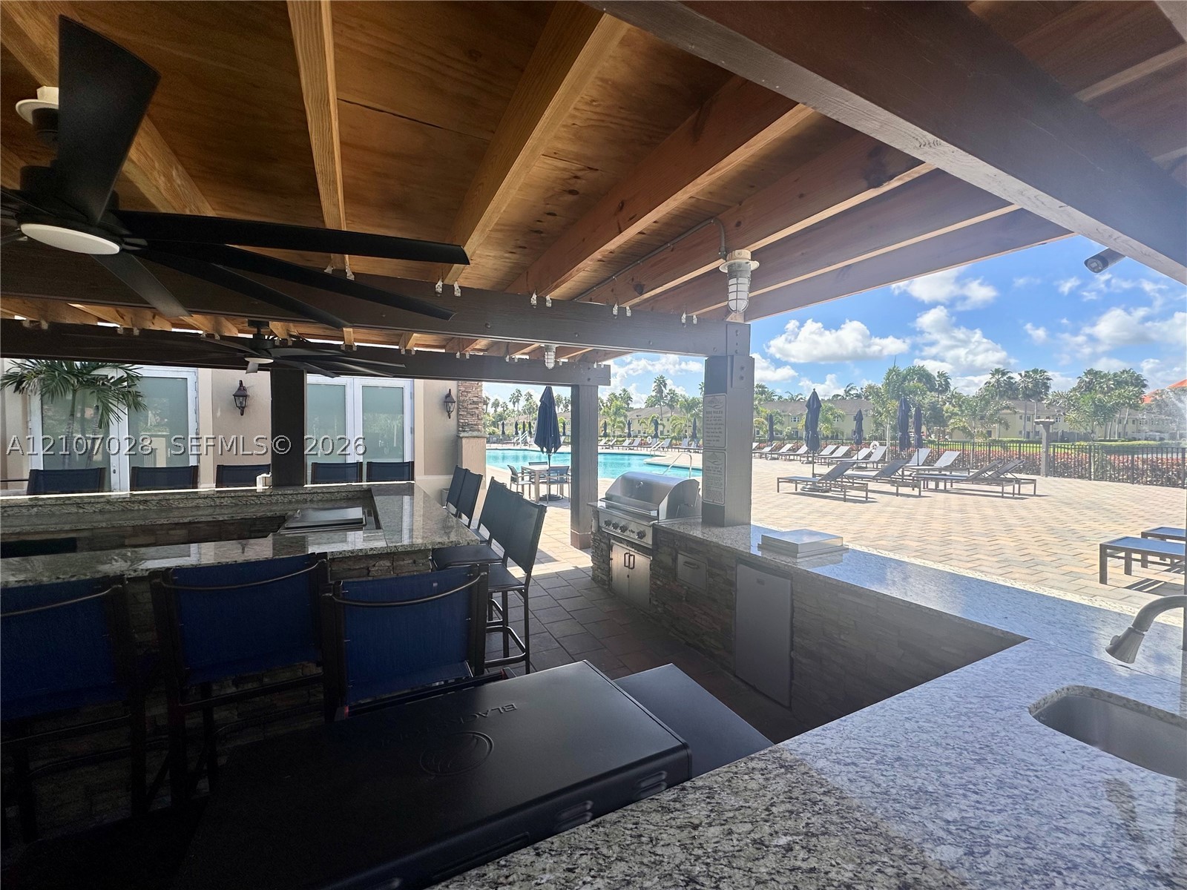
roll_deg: -0.4
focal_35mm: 14
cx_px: 594
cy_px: 445
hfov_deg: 102.1
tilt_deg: -1.6
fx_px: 480
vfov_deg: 85.7
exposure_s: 1/1006
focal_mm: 2.22
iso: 40
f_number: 2.2
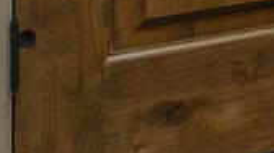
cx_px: 1070
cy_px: -728
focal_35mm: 225
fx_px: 1633
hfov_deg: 7.2
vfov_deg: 4.3
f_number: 5.6
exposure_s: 1/25
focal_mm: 18
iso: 200
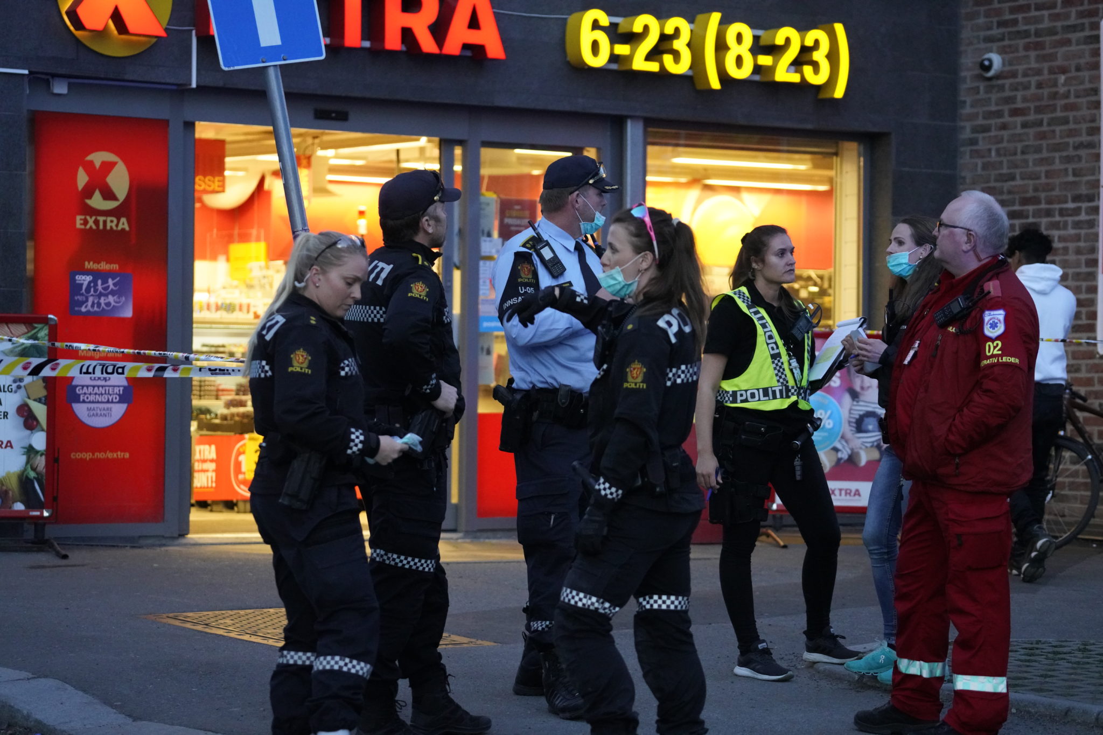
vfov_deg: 12.1
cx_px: 552
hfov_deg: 18.1
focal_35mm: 113
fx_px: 3462
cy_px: 368
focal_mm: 113
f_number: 4
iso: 6400
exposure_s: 1/400
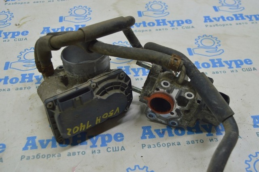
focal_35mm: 46
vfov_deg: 28.9
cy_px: 86
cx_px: 130
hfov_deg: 42.4
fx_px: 334
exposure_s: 1/40
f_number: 5.6
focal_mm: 31
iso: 400
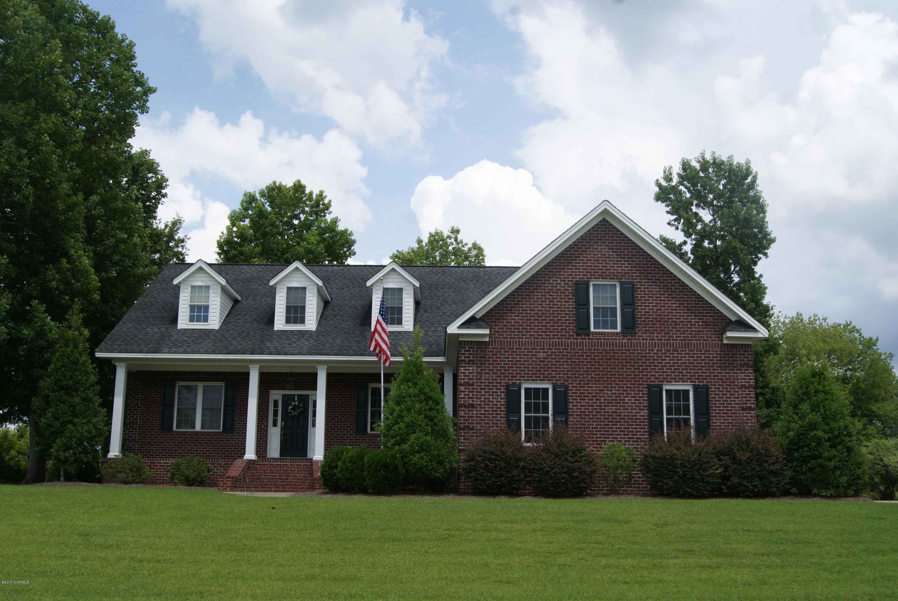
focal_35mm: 36
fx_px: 899
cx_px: 449
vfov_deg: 37.0
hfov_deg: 53.1
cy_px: 300
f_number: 13
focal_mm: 24
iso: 100
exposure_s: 1/160
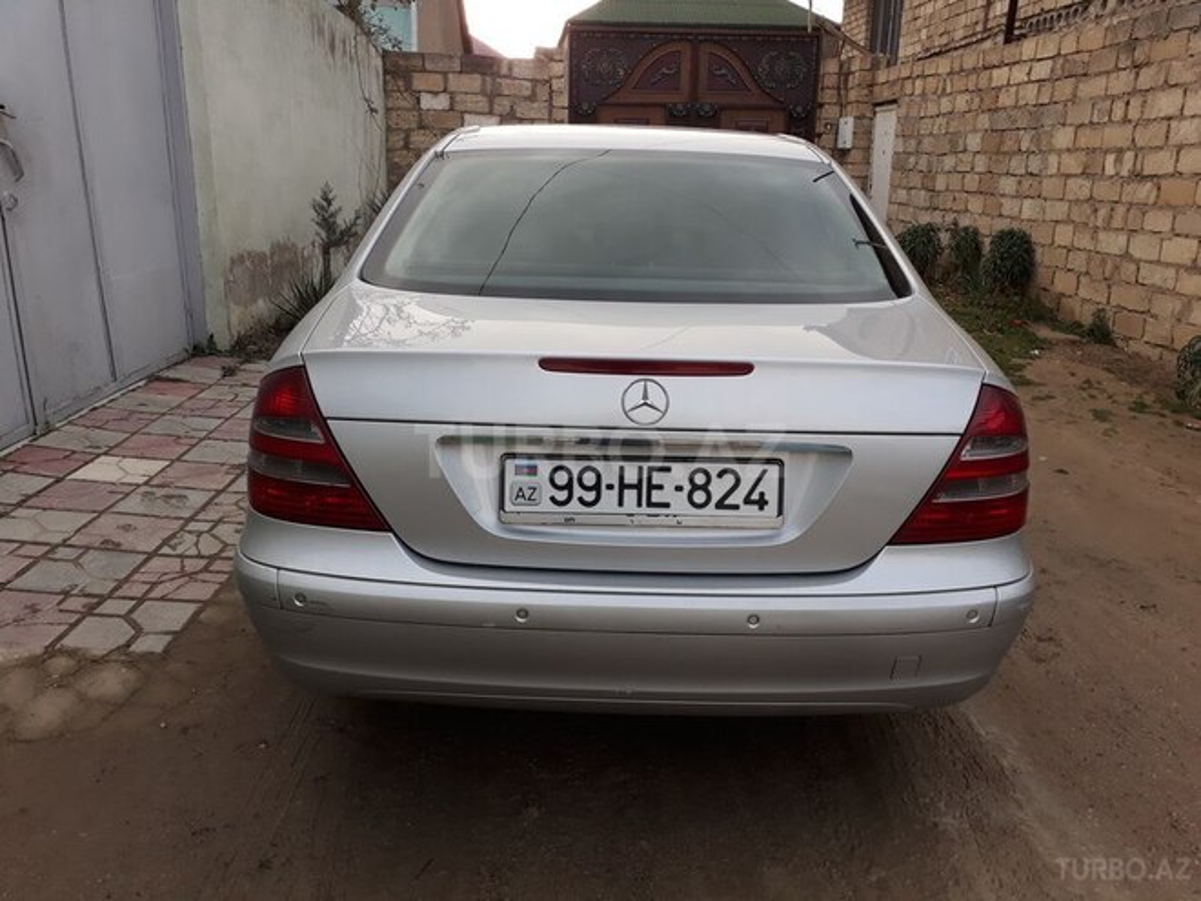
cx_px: 600
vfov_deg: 51.4
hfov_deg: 65.3
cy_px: 450
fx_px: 937
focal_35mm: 27
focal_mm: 3.6
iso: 40
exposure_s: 1/170
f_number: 1.9
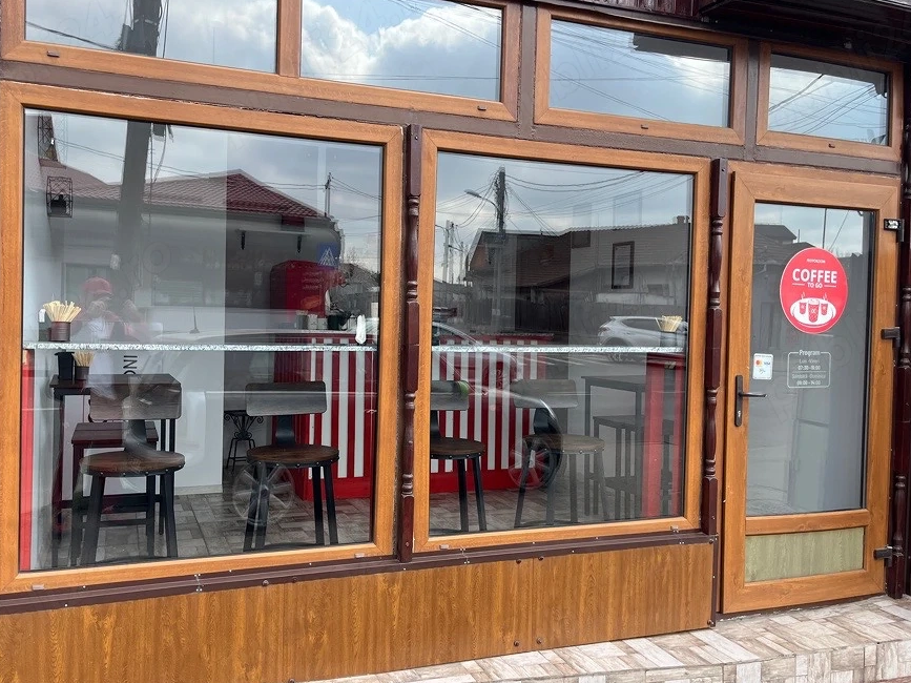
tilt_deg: -1.5
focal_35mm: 30
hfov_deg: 59.8
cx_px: 400
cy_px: 333
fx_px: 789
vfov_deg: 46.8
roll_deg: -0.9
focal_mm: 5.1
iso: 50
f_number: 1.6
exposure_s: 1/891
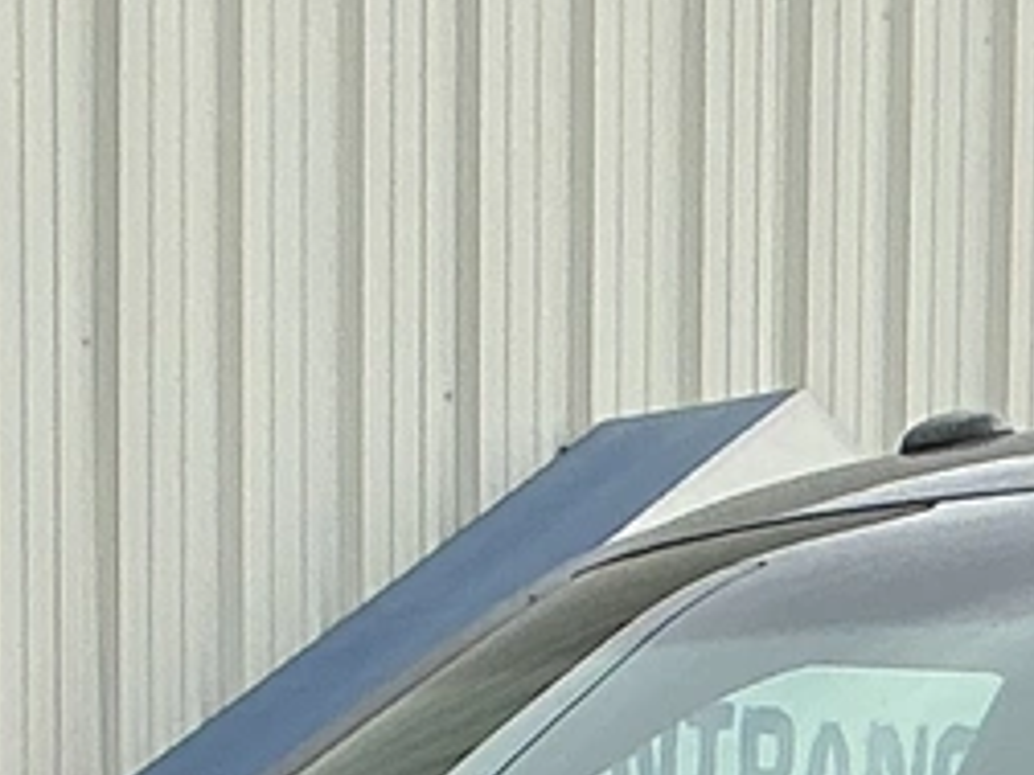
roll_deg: -1.3
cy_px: 2448
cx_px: 956
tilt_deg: -8.3
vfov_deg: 6.1
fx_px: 6631
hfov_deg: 8.9
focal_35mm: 222
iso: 25
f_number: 1.8
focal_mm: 3
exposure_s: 1/1015
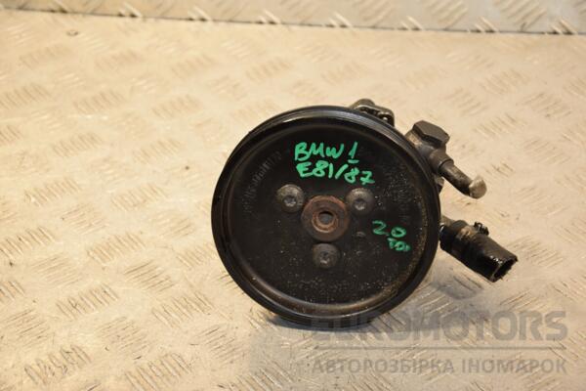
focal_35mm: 93
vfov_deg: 14.7
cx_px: 293
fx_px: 1514
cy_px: 196
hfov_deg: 21.9
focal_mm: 62
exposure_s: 1/200
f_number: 5.3
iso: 800
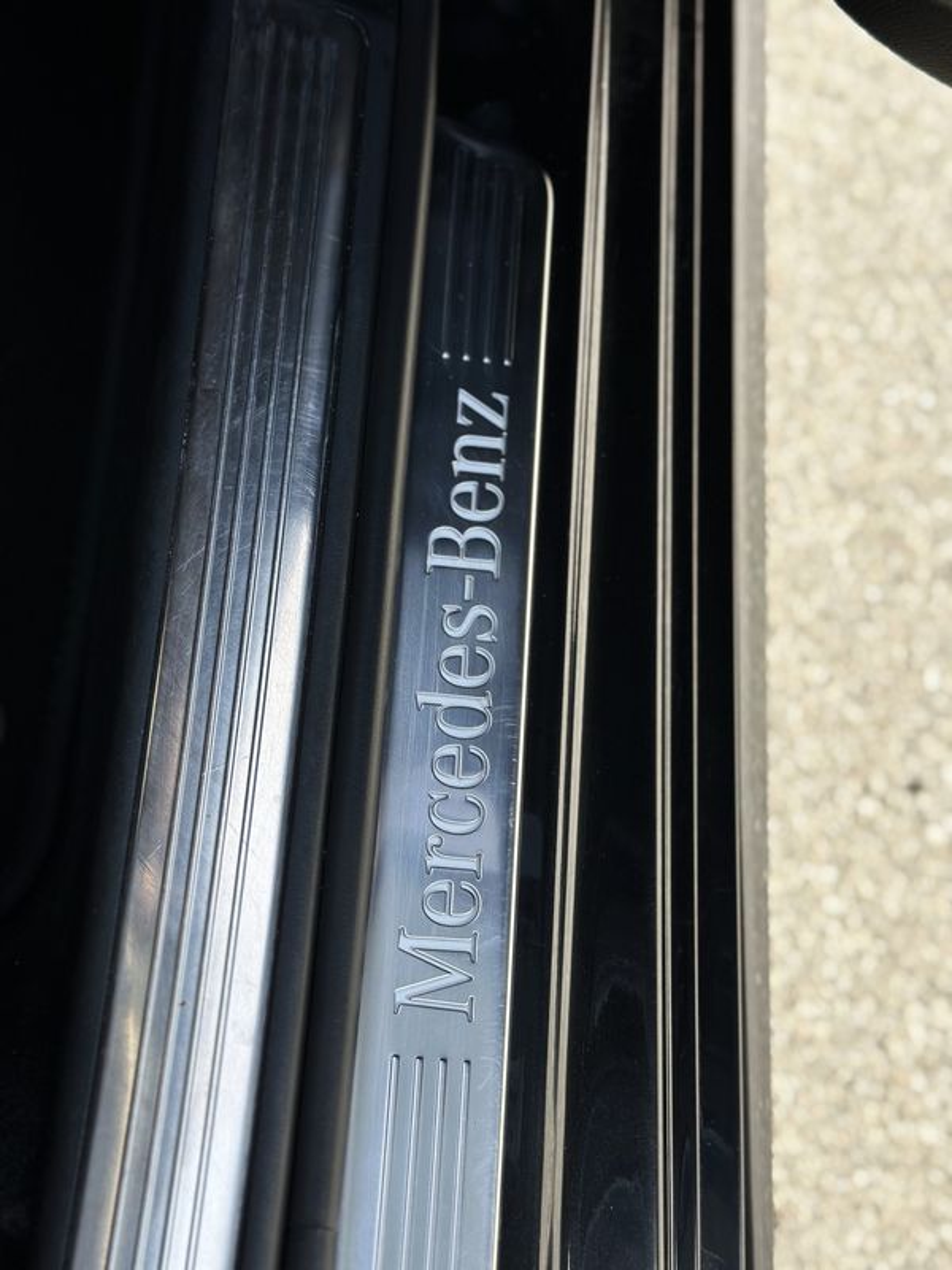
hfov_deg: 30.3
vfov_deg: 39.7
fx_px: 1760
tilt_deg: -70.8
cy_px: 635
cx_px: 476
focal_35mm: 48
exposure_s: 1/580
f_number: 1.78
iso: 80
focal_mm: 6.86
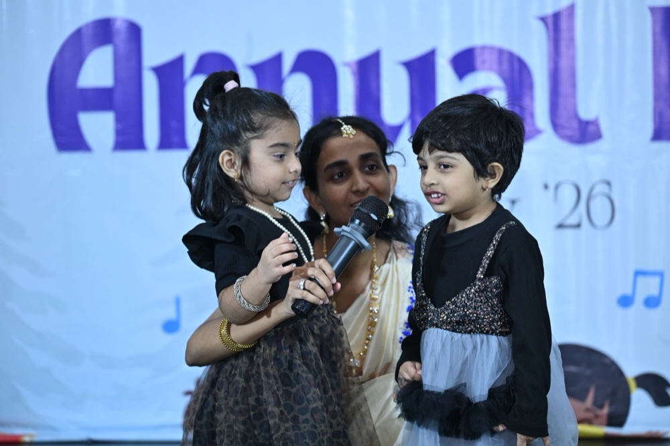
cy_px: 223
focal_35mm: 120
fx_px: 2232
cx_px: 335
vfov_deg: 11.4
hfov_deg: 17.1
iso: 500
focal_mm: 120
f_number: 4
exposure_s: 1/160
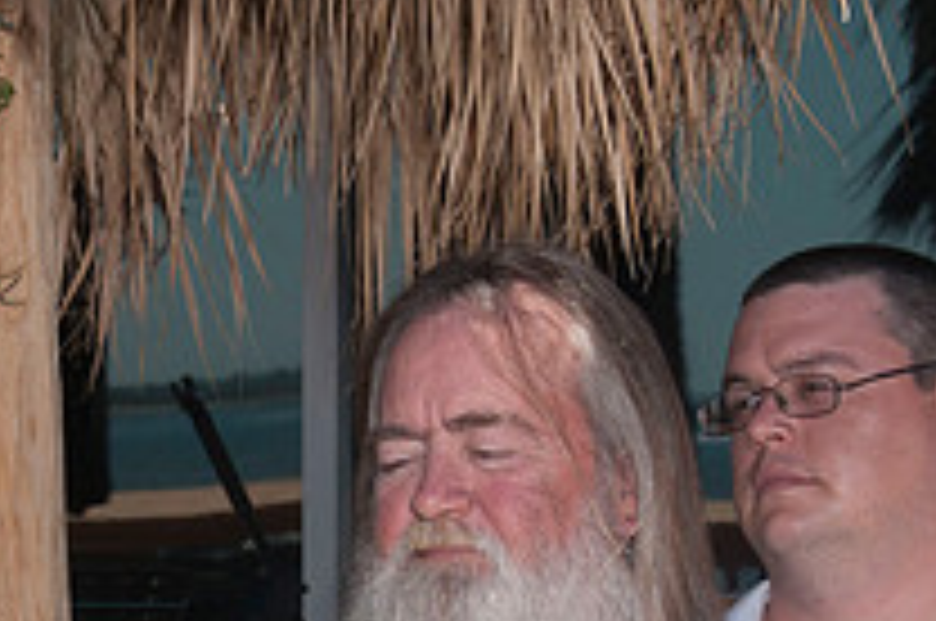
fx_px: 6075
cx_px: 58
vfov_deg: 5.8
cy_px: 817
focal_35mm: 234
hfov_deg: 8.8
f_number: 11
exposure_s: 1/250
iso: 100
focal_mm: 56
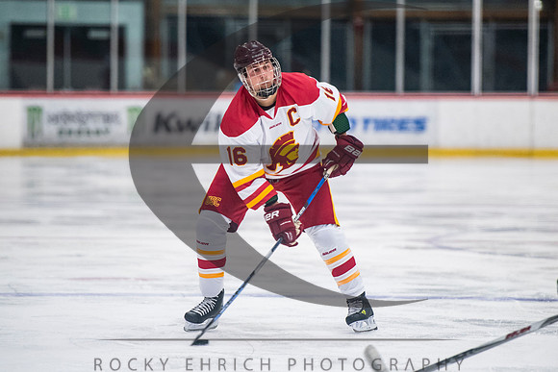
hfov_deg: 8.2
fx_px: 3884
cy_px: 176
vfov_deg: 5.5
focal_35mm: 251
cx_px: 292
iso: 3200
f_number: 2.8
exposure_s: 1/500
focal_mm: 200
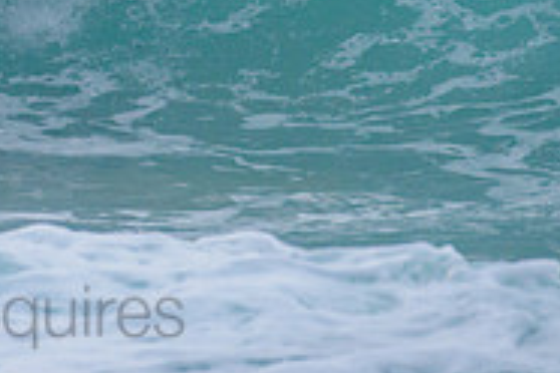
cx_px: -75
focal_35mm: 1914
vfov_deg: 0.7
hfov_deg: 1.1
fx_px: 29771
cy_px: -199
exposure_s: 1/1600
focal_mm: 500
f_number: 5.6
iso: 560
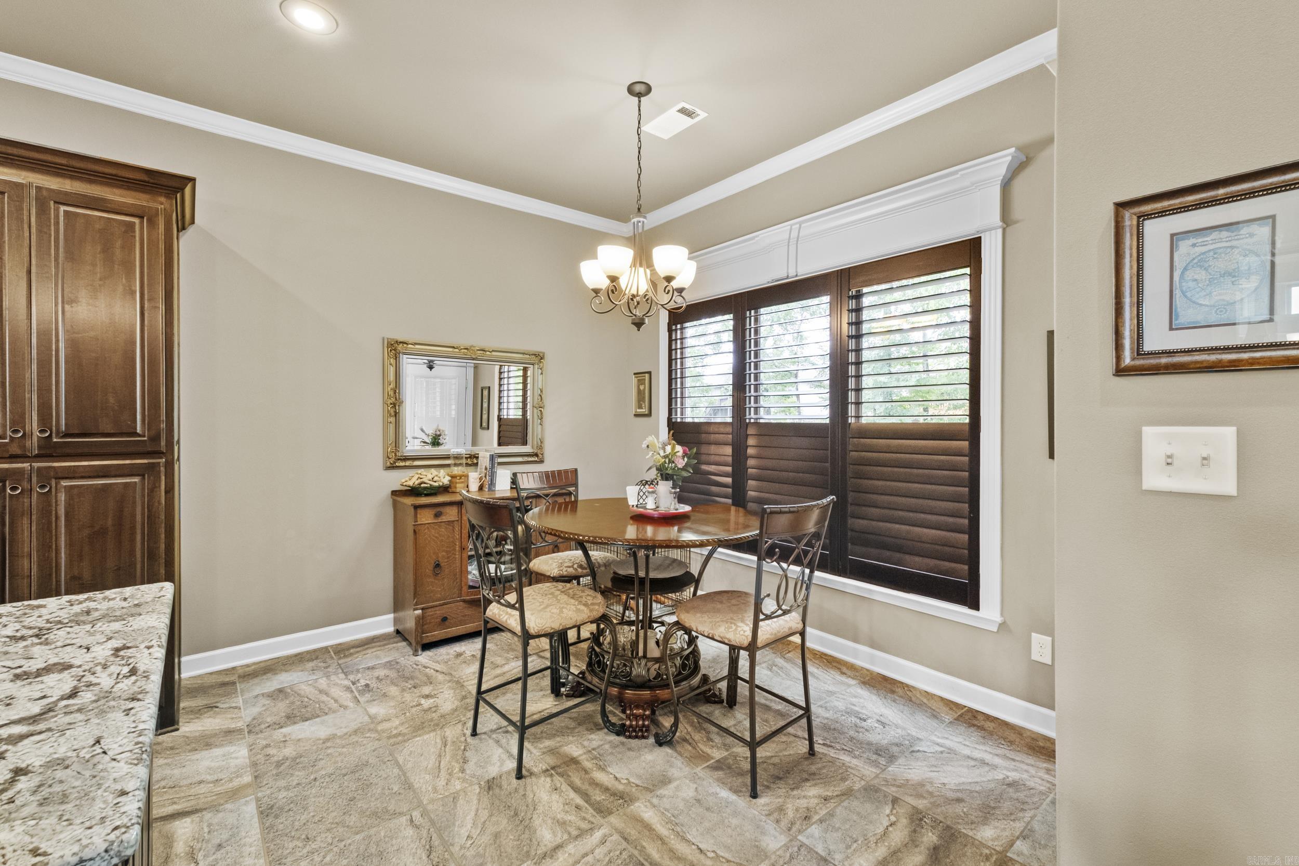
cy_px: 433
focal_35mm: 15
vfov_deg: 77.3
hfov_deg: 100.4
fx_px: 541
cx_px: 650
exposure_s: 1
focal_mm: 10
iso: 800
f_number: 8
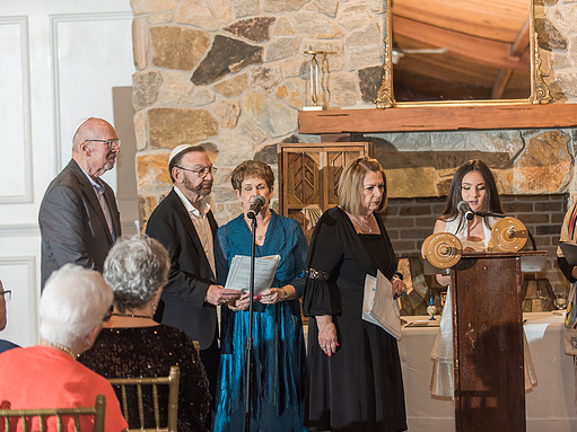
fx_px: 1783
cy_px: 215
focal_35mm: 107
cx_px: 322
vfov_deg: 13.8
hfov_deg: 18.4
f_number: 3.2
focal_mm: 98
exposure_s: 1/125
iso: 1250
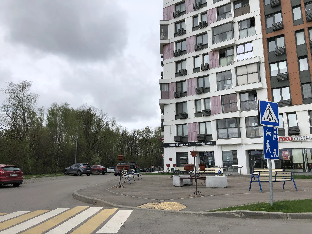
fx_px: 252
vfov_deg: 49.7
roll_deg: +2.0
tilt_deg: +10.8
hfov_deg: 63.4
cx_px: 156
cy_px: 117
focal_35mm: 28
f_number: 1.8
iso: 20
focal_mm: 4
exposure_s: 1/2433
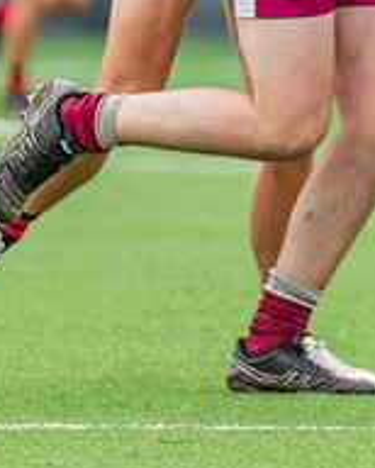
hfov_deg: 0.9
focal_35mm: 1640
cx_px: 479
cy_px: -21
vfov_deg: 1.2
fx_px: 22716
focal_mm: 310
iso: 800
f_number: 4.5
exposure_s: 1/1250
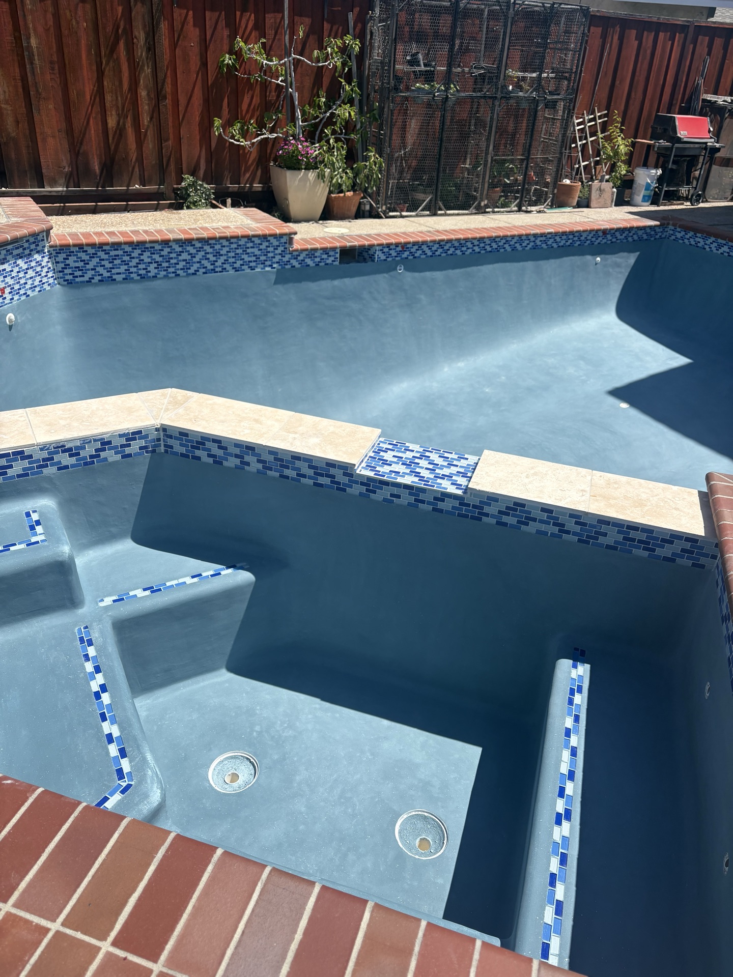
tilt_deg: -31.4
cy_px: 488
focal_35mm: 26
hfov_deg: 53.1
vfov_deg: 67.3
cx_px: 366
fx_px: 734
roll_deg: -3.4
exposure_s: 1/4065
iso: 50
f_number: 1.6
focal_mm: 5.96
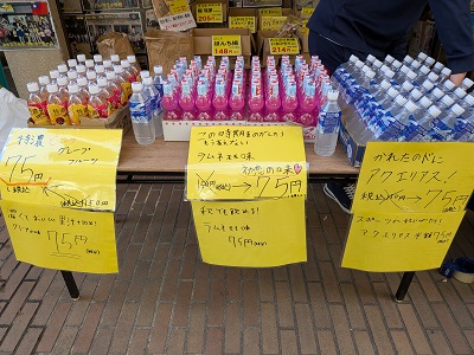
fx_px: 329
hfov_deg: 71.6
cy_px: 178
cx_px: 237
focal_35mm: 24
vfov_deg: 56.8
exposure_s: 1/194
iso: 29
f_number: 1.7
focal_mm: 4.53
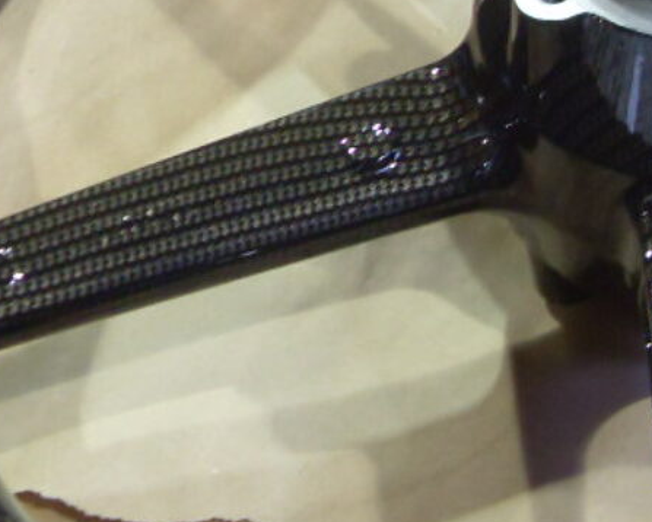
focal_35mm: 107
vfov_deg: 14.4
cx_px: 675
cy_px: 130
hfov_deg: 17.5
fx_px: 2066
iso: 200
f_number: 2.8
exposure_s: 1/10
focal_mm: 6.3
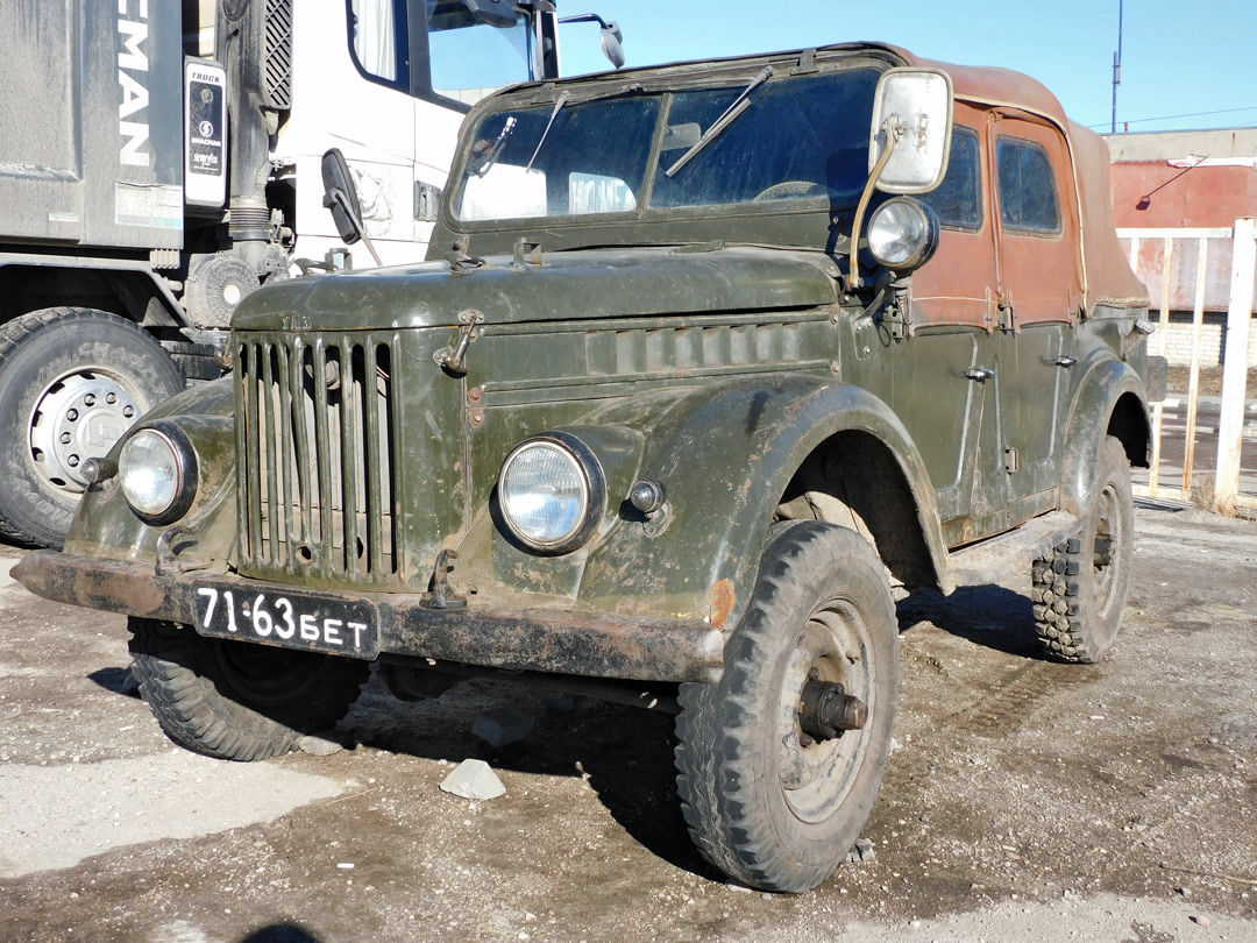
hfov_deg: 46.8
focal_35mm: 40
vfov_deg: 36.0
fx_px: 1453
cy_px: 472
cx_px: 628
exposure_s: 1/640
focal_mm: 7.2
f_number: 3.8
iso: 125
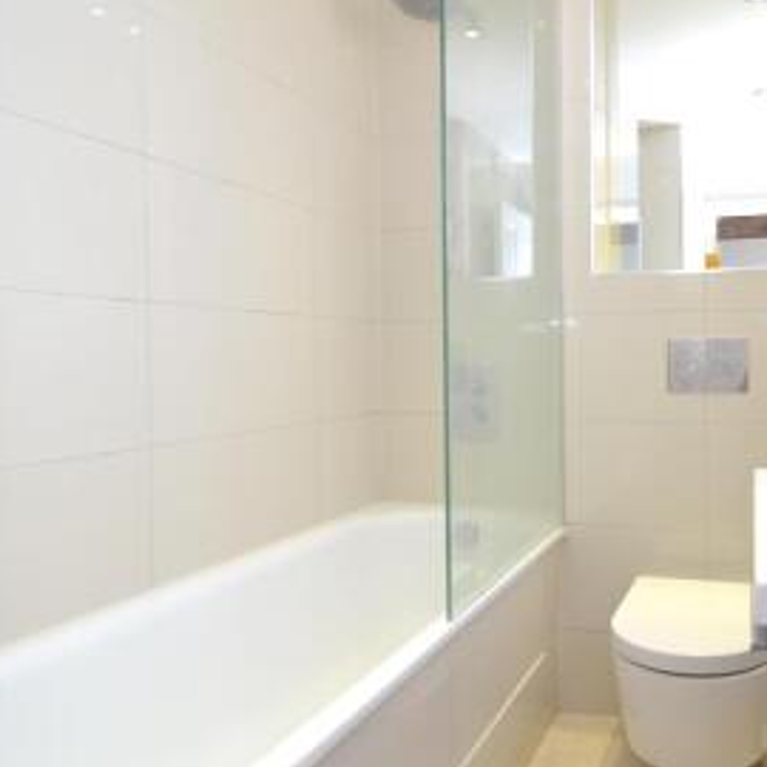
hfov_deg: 56.7
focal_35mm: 27
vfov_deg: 59.1
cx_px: 557
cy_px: 379
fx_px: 677
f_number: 5.6
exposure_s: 1/60
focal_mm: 12
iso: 400
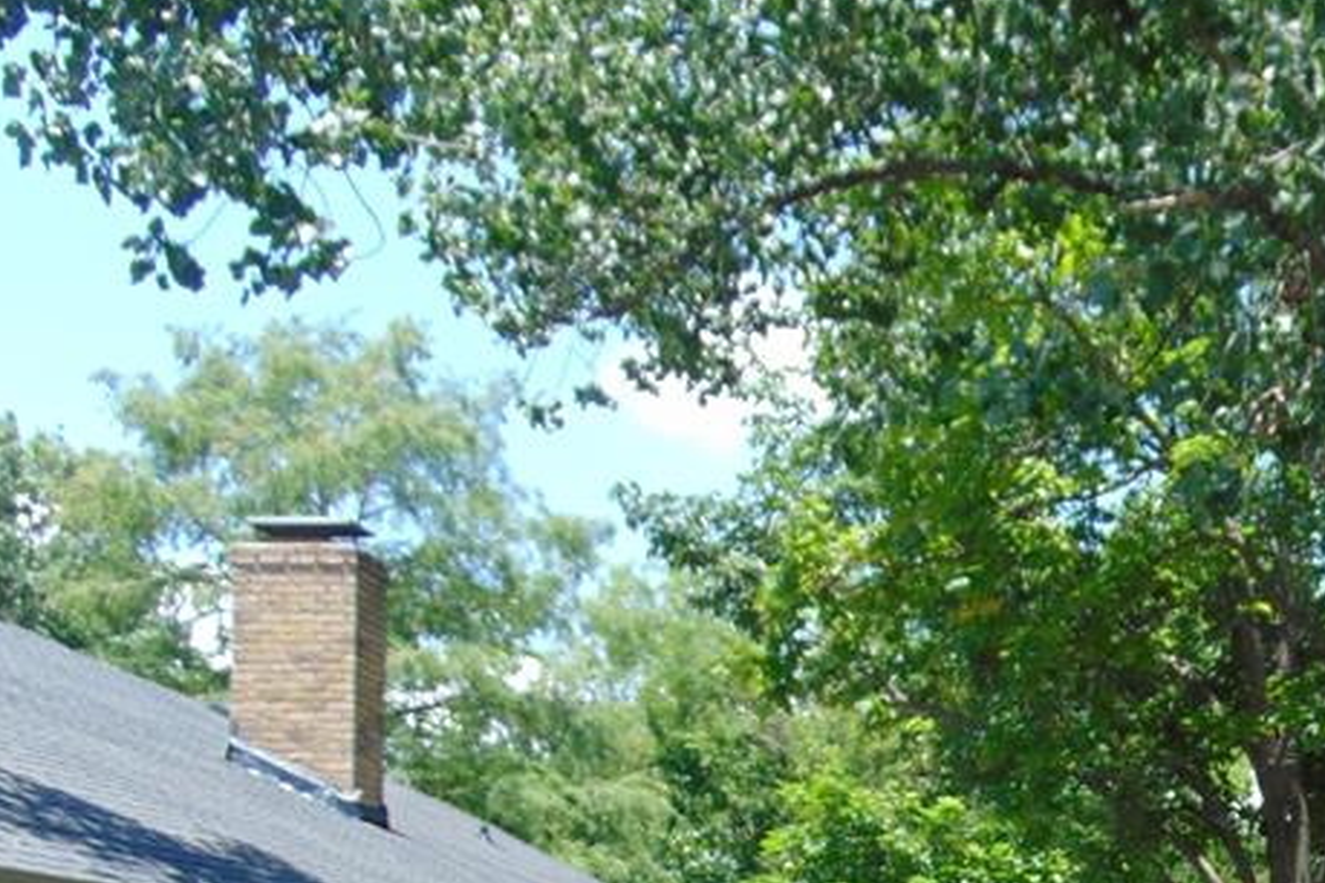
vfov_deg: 21.9
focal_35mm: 58
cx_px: 1264
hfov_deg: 32.3
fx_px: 2135
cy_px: 1024
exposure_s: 1/400
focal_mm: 4.5
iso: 80
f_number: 3
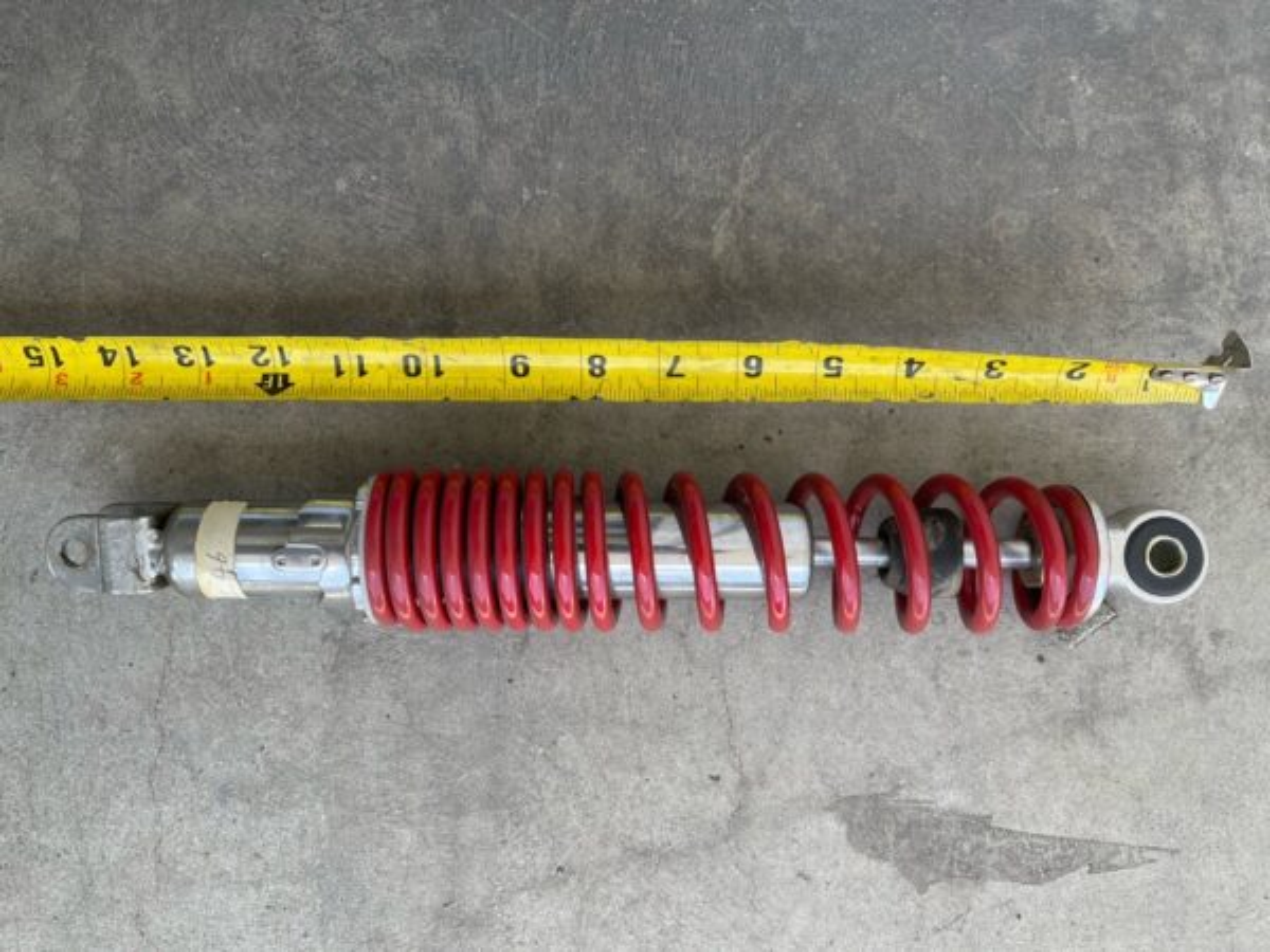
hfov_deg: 67.3
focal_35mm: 26
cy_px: 476
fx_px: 954
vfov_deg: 53.1
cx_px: 635
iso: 32
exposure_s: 1/395
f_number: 1.6
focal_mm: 5.1
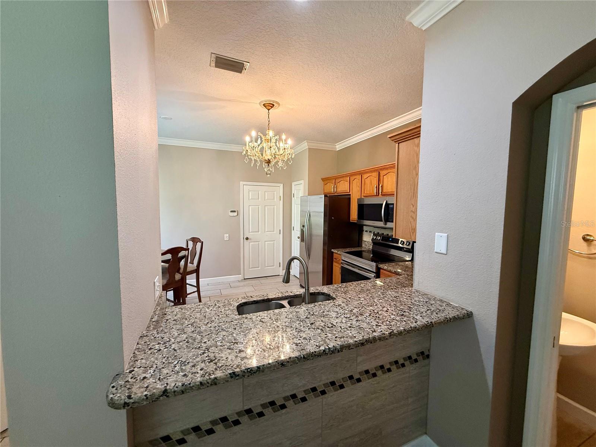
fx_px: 241
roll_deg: -0.9
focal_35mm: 14
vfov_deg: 85.7
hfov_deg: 102.1
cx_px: 298
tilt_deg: -3.5
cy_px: 224
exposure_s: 1/120
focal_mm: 2.22
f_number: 2.2
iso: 400
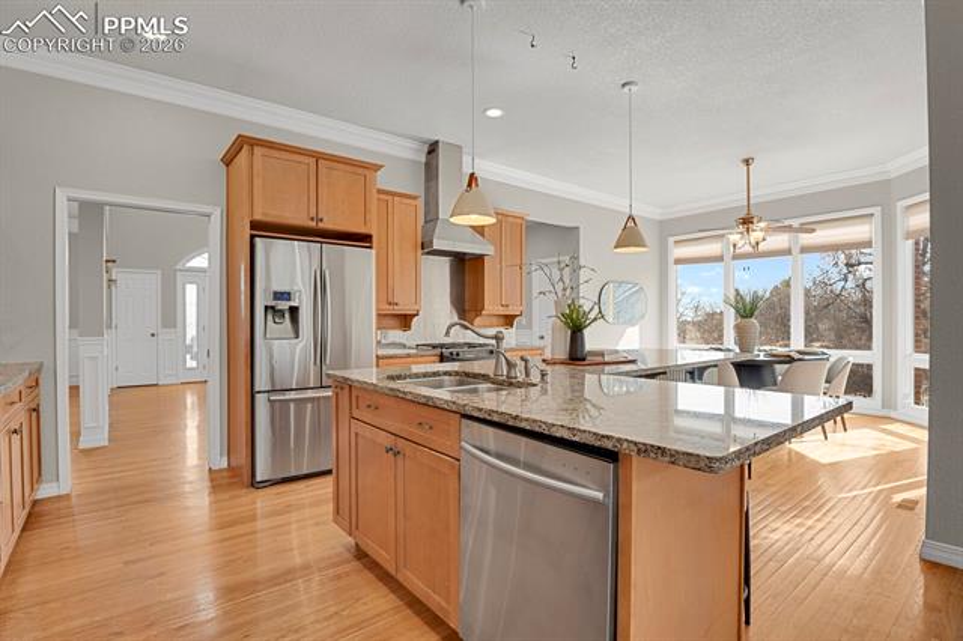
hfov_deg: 93.3
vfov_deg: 70.4
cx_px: 482
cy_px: 320
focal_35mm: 17
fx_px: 454
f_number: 8
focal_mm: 17
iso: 250
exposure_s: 1/1.67
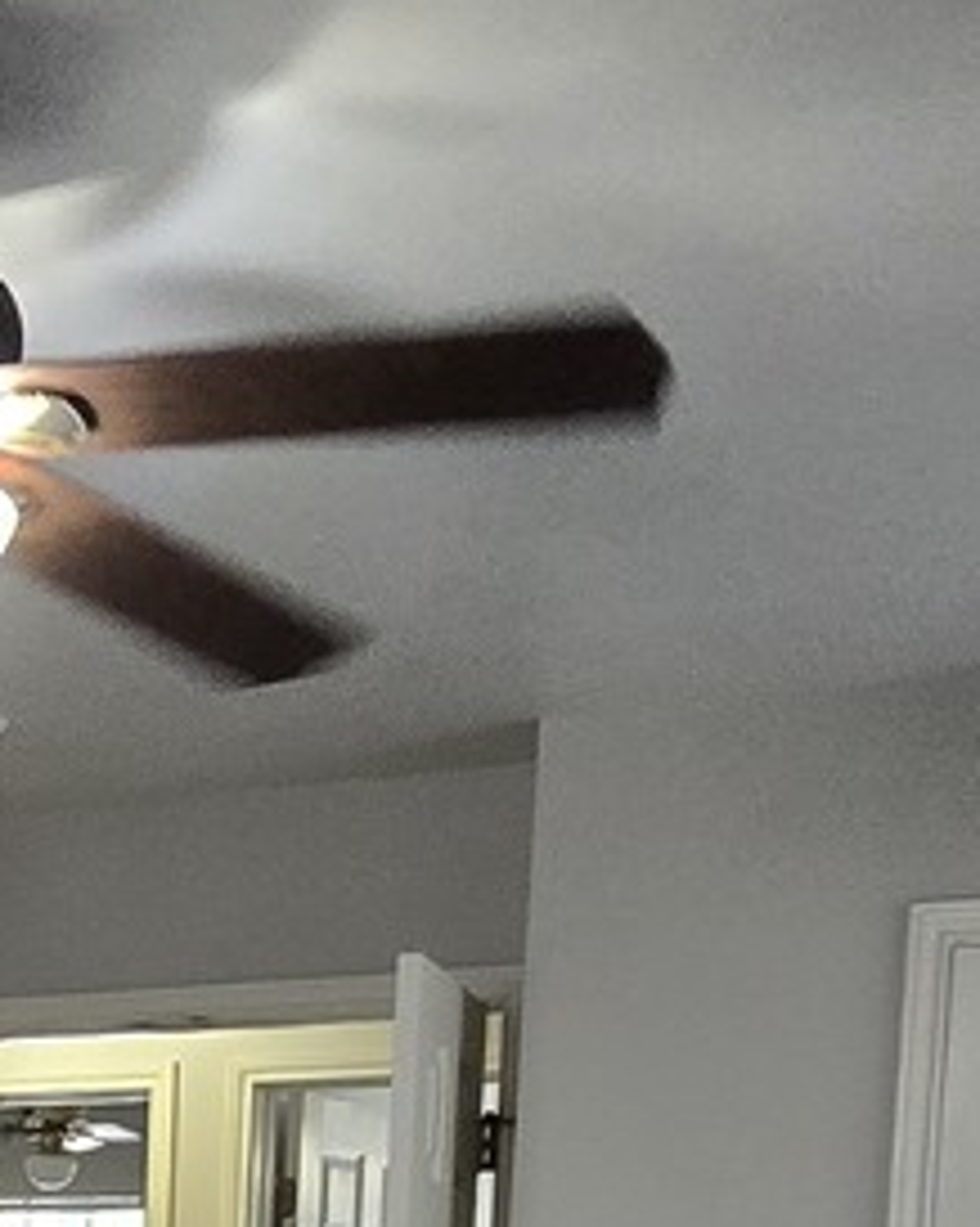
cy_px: 1730
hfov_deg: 20.7
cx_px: -297
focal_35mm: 67
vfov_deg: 23.7
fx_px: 2432
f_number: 2.2
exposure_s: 1/60
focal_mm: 2.2
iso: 400
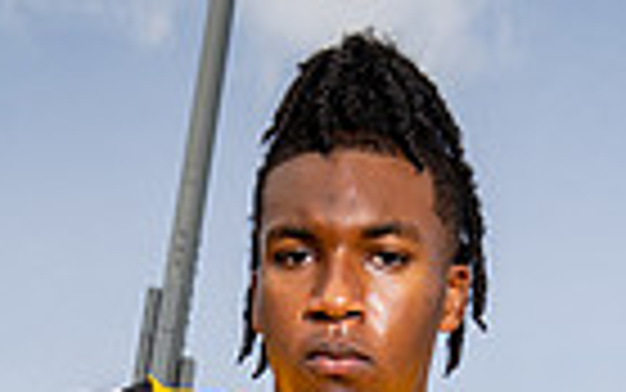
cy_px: 978
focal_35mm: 79
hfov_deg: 26.1
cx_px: 311
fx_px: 1348
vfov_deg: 12.5
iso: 100
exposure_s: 1/250
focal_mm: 24
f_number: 8
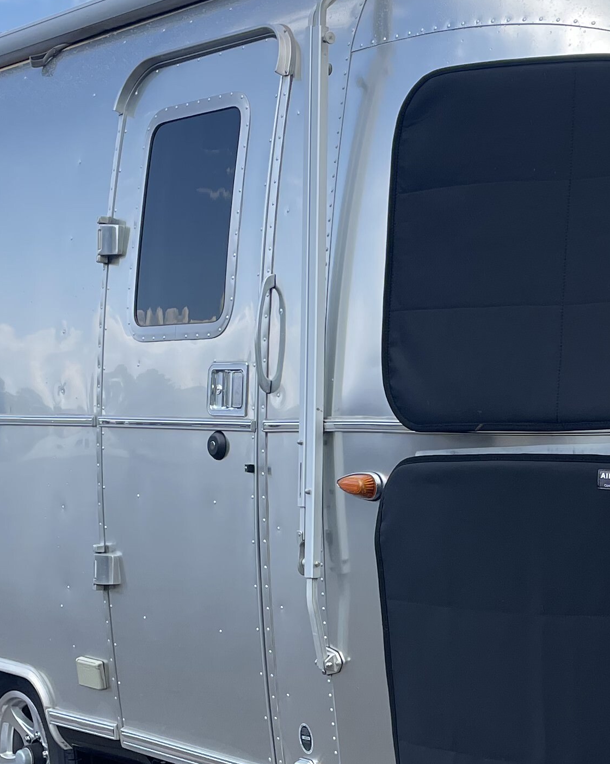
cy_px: 495
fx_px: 1648
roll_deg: +1.6
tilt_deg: -5.6
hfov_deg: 20.4
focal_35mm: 73
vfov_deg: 26.0
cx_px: 599
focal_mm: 4.2
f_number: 1.6
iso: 32
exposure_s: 1/1825
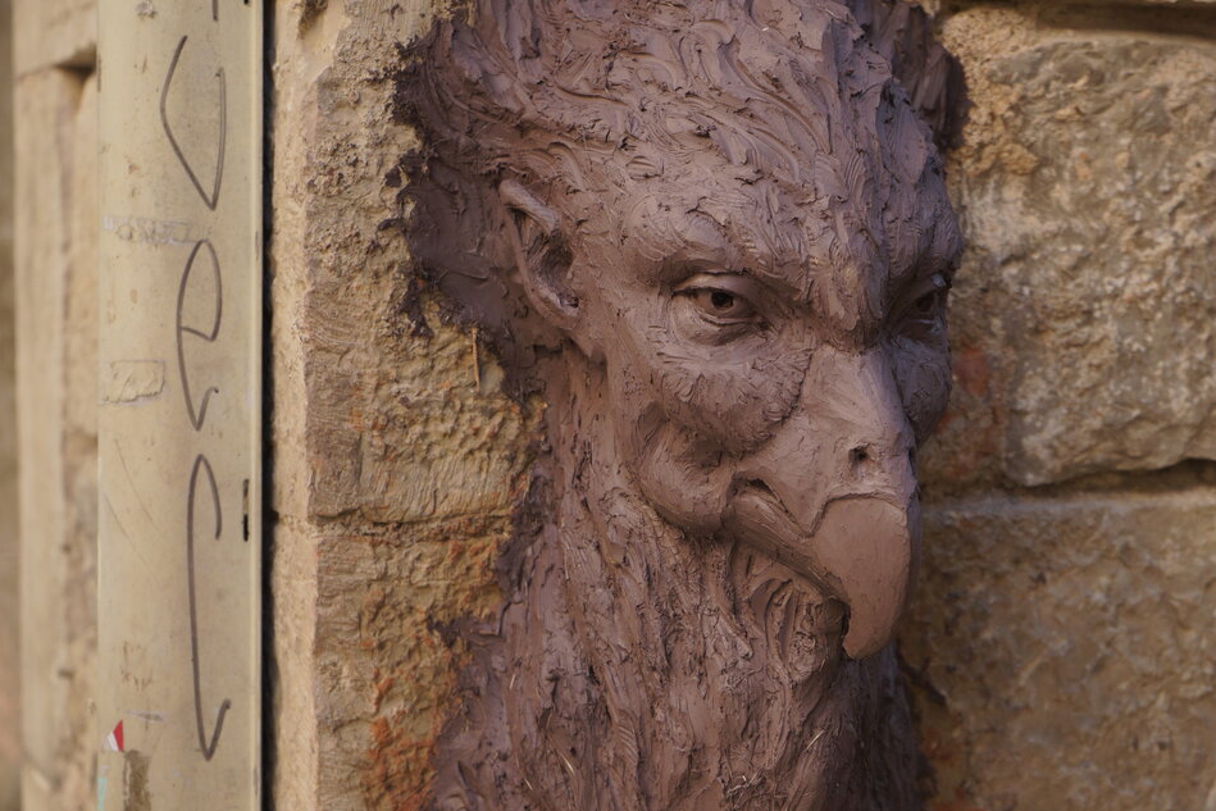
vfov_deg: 15.9
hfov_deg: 23.6
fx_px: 2905
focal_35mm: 86
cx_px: 696
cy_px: 369
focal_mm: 68
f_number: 5.6
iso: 250
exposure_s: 1/125
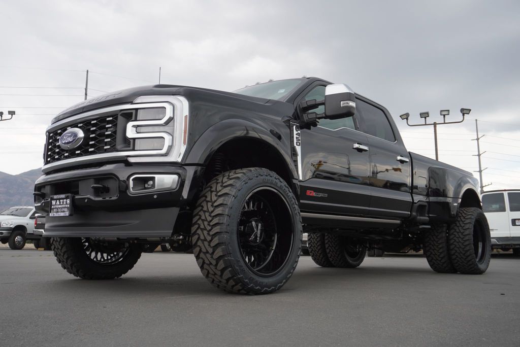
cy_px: 174
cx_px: 260
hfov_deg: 57.2
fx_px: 477
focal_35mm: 33
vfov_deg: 40.0
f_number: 5.6
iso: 100
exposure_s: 1/125
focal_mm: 22
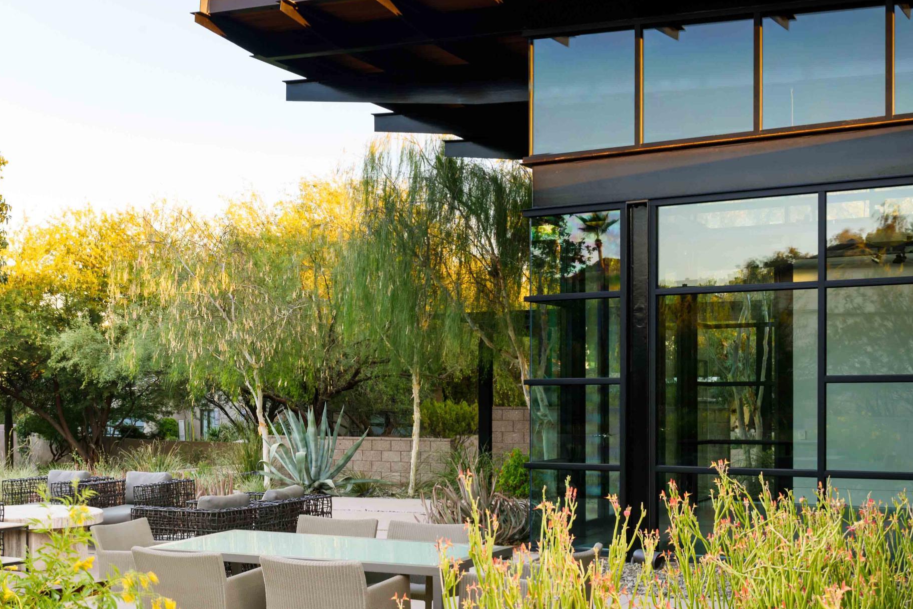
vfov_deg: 26.4
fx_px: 1294
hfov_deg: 37.6
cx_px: 194
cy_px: 402
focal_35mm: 51
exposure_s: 1/2.5
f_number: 13
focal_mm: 31
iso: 160
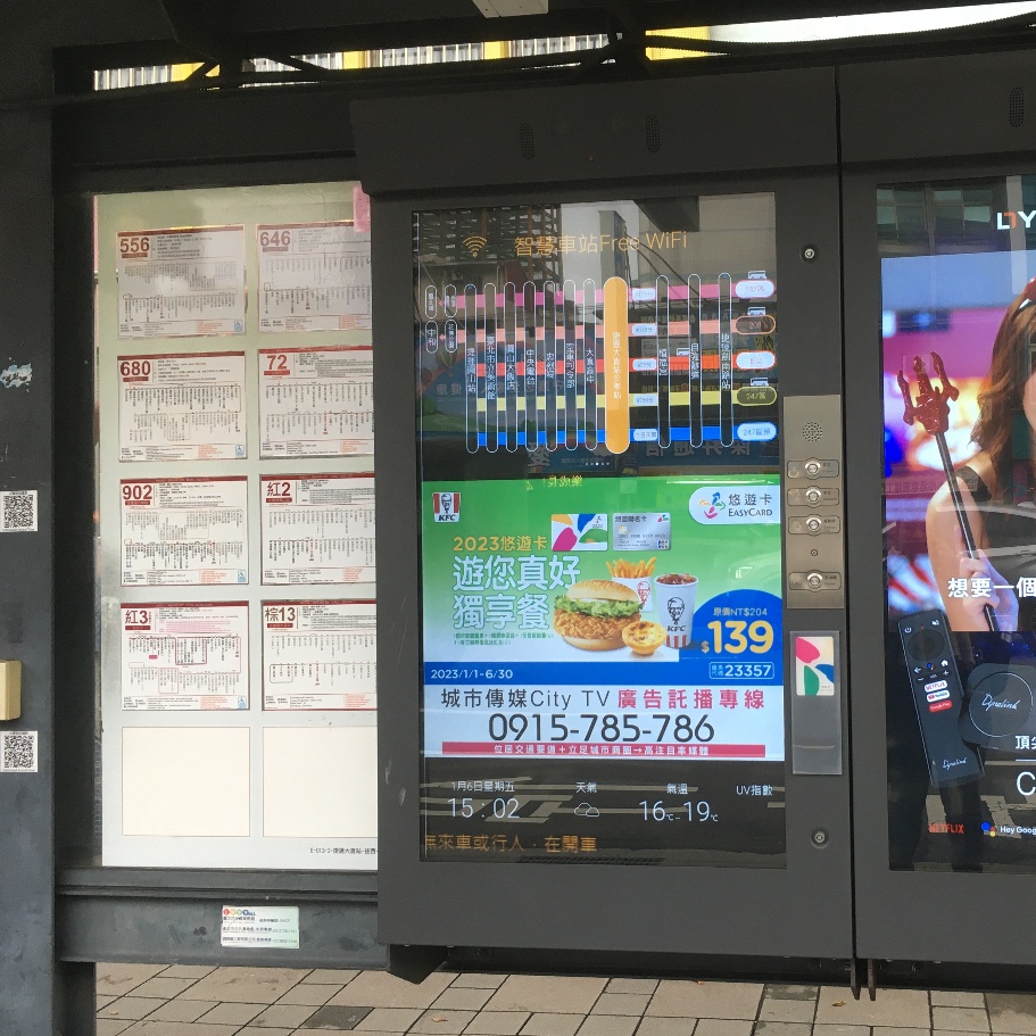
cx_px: 714
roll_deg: +0.2
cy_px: 534
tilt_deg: +0.4
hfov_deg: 45.2
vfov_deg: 46.0
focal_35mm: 36
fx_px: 1219
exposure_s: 1/30
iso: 25
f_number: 2.2
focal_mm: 4.15
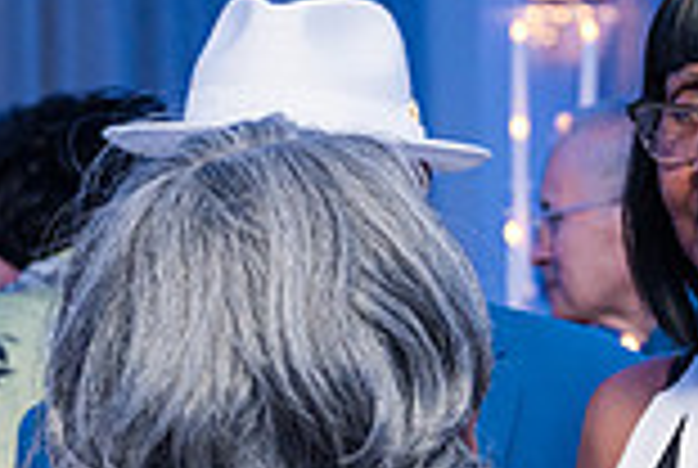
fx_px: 4060
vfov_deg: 6.6
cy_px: 416
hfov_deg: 9.8
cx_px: 608
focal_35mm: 209
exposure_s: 1/250
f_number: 4
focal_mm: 56
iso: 3200
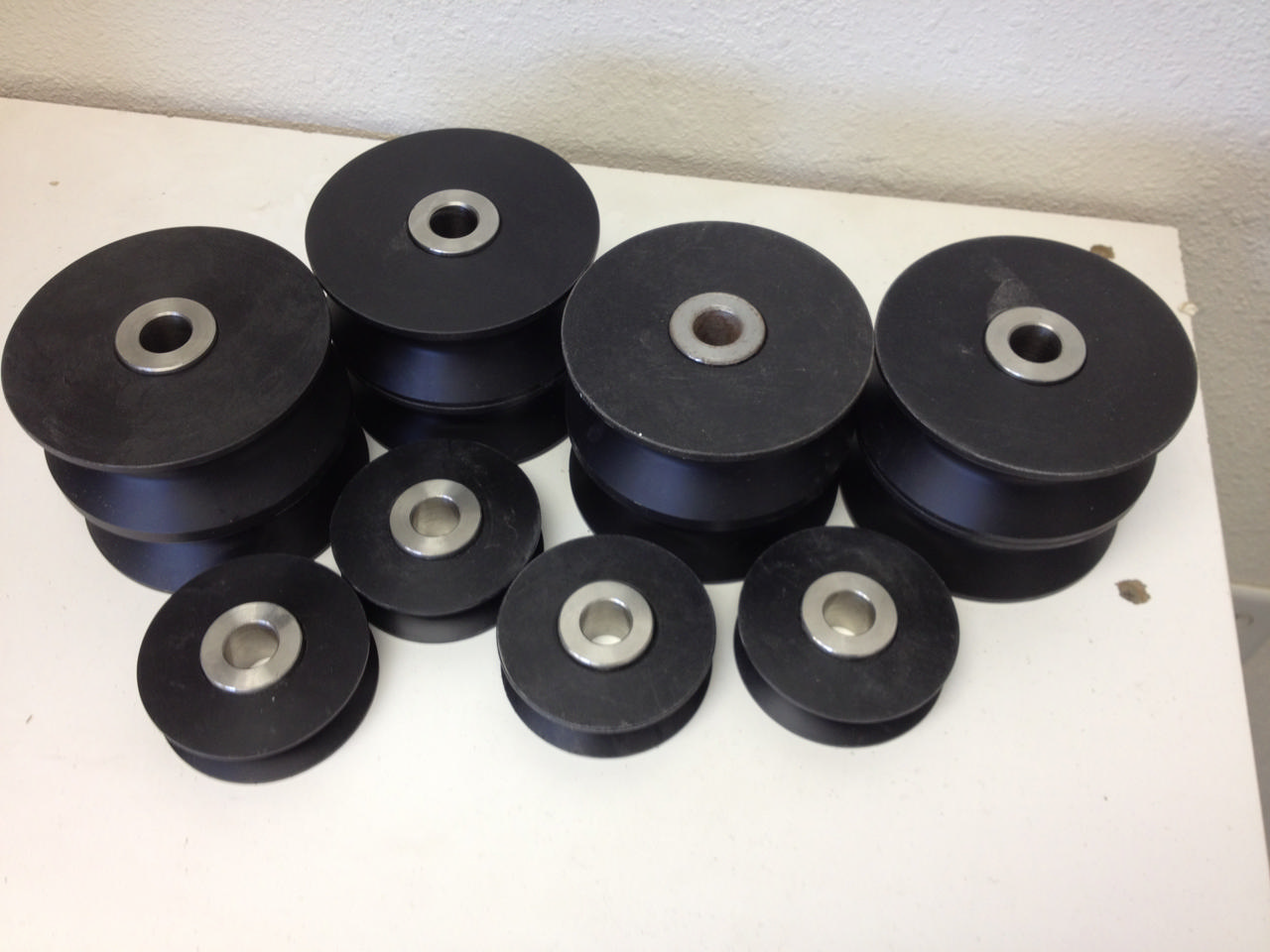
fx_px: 1284
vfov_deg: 40.7
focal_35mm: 35
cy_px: 476
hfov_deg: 52.6
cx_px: 635
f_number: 2.4
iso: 64
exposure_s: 1/30
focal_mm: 4.28
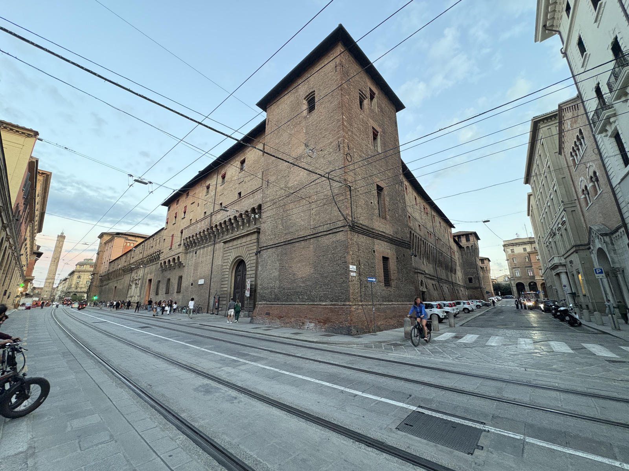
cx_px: 314
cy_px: 236
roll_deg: +0.6
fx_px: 254
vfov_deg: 85.7
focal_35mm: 14
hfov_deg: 102.1
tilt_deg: +15.5
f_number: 2.2
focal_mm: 2.22
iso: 400
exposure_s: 1/60
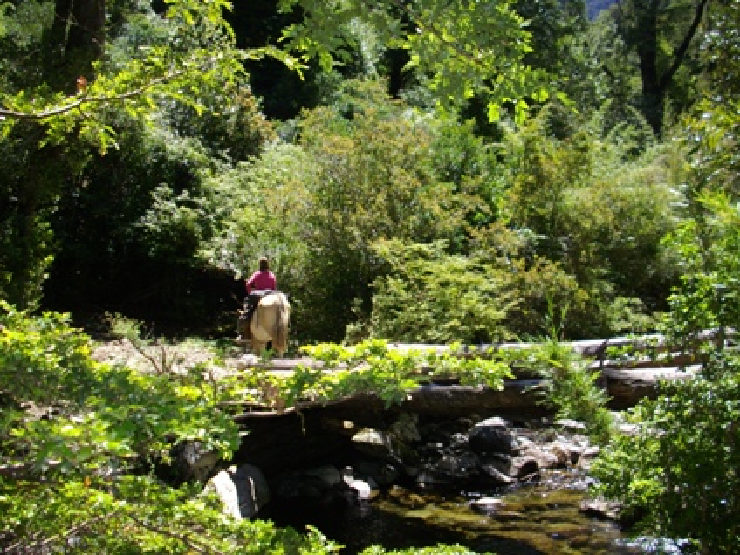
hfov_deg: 50.1
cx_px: 370
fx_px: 791
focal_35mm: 37
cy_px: 278
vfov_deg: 38.7
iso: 100
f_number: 2.8
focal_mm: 6.2
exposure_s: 1/500
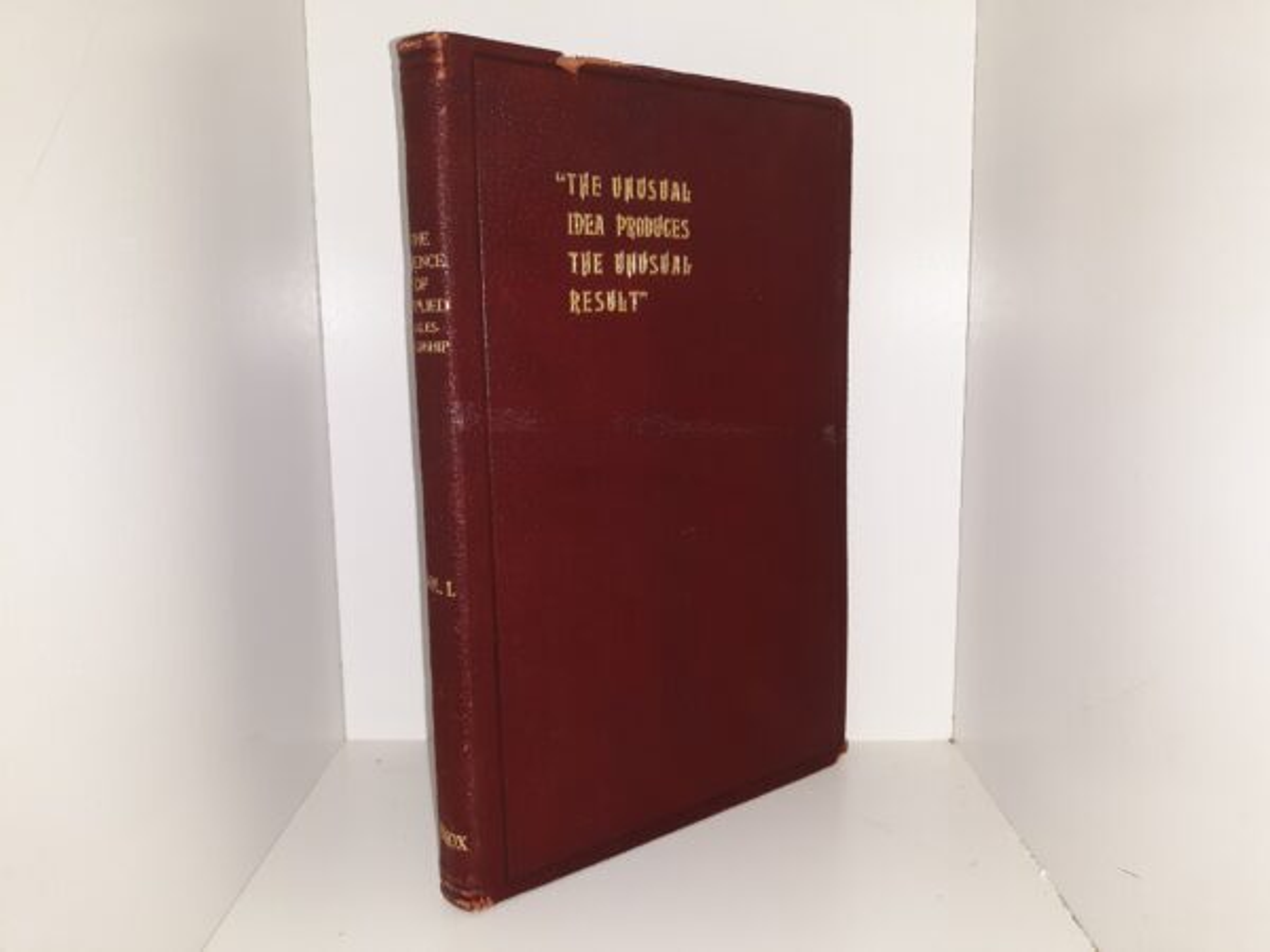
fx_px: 1027
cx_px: 635
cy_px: 476
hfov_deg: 63.4
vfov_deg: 49.7
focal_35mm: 28
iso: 64
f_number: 1.7
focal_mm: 3.7
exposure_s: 1/120
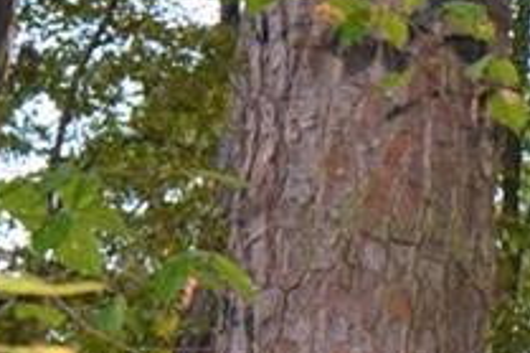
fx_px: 3678
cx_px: 1182
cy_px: -66
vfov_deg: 5.5
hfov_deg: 7.8
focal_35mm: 250
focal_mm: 34
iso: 100
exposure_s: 1/60
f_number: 5.6
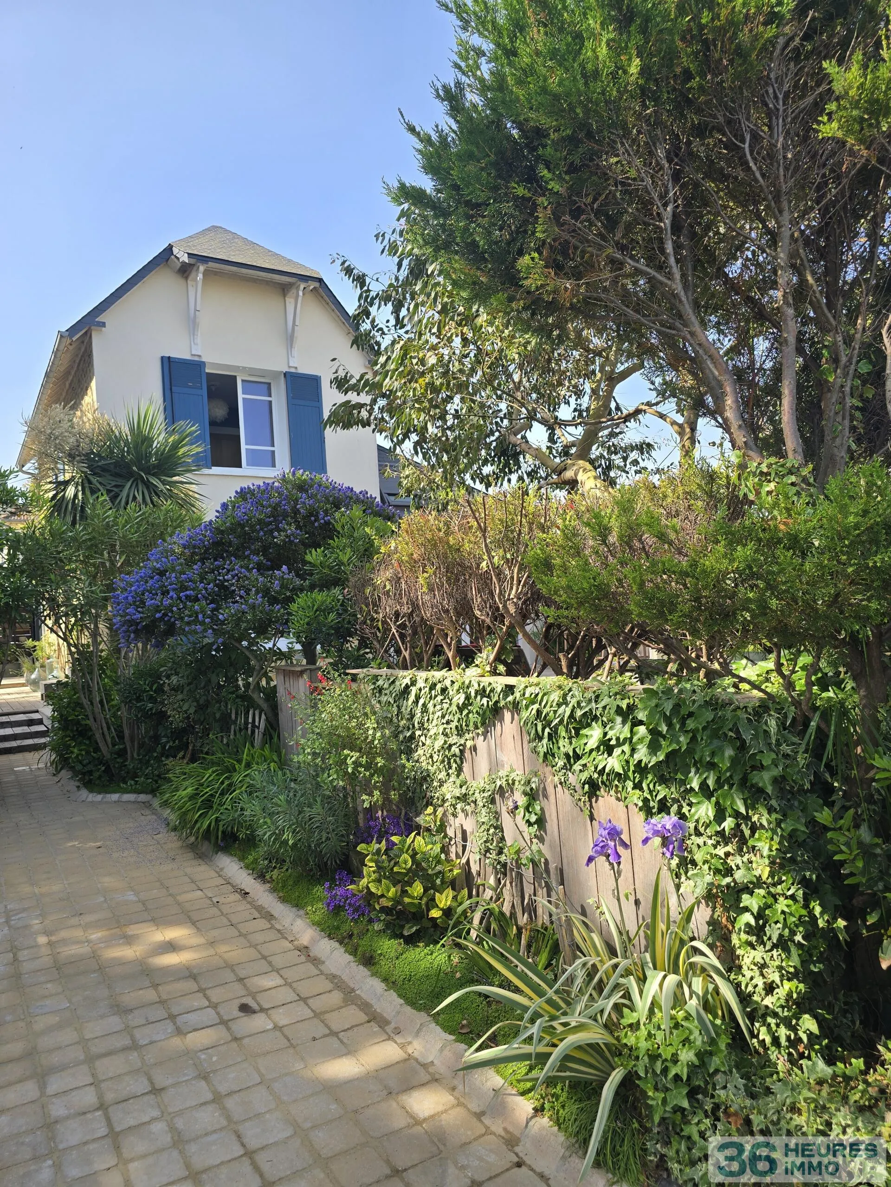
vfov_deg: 73.9
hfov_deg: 58.9
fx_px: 789
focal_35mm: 23
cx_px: 446
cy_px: 594
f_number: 1.7
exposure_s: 1/315
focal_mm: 6.3
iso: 12
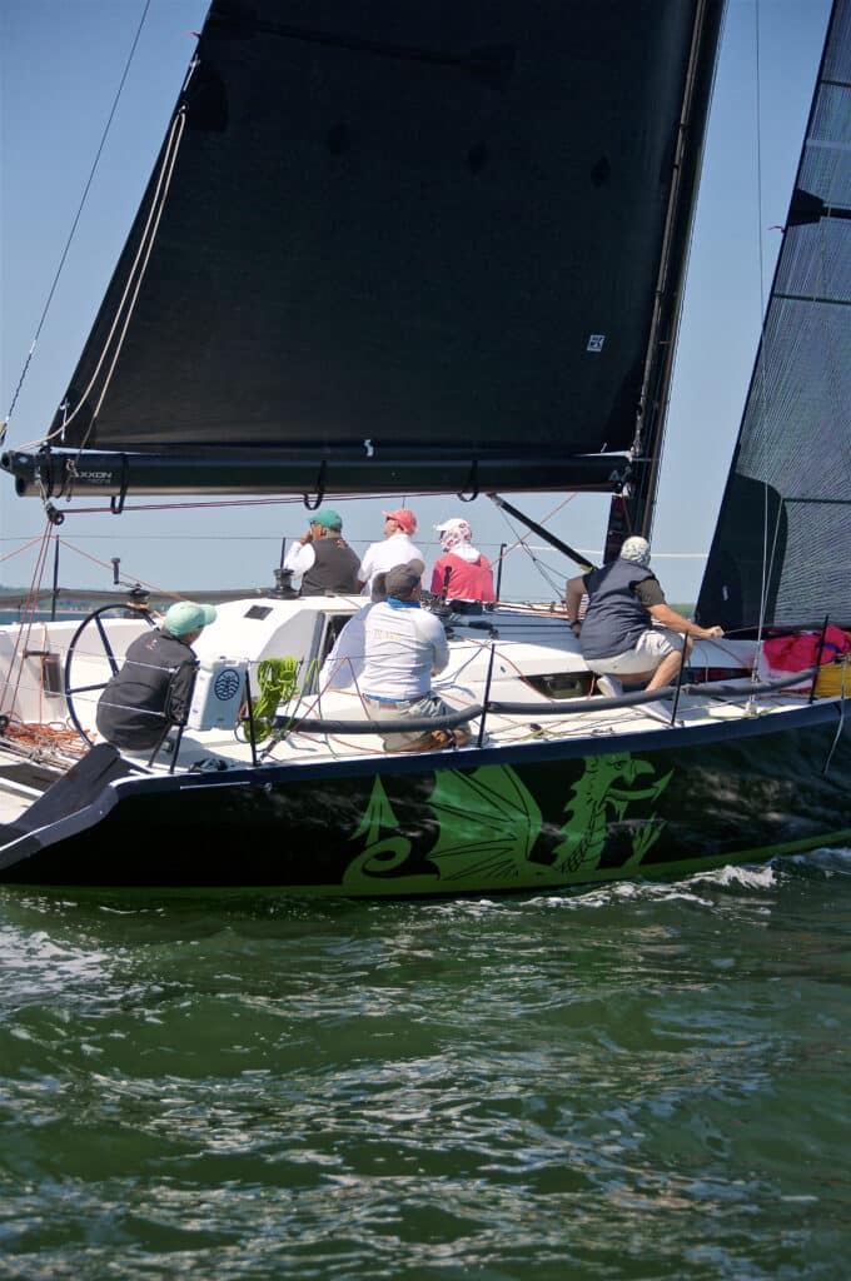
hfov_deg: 14.7
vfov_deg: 21.9
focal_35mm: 93
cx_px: 426
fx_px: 3306
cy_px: 640
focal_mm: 62
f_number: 4.8
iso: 250
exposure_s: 1/800
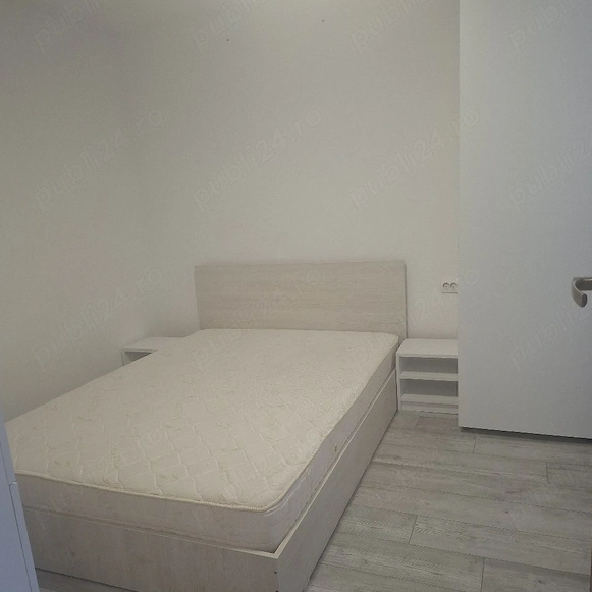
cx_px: 297
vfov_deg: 57.1
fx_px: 542
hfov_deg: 57.3
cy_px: 340
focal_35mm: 28
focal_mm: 5.54
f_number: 1.8
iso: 250
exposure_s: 1/100
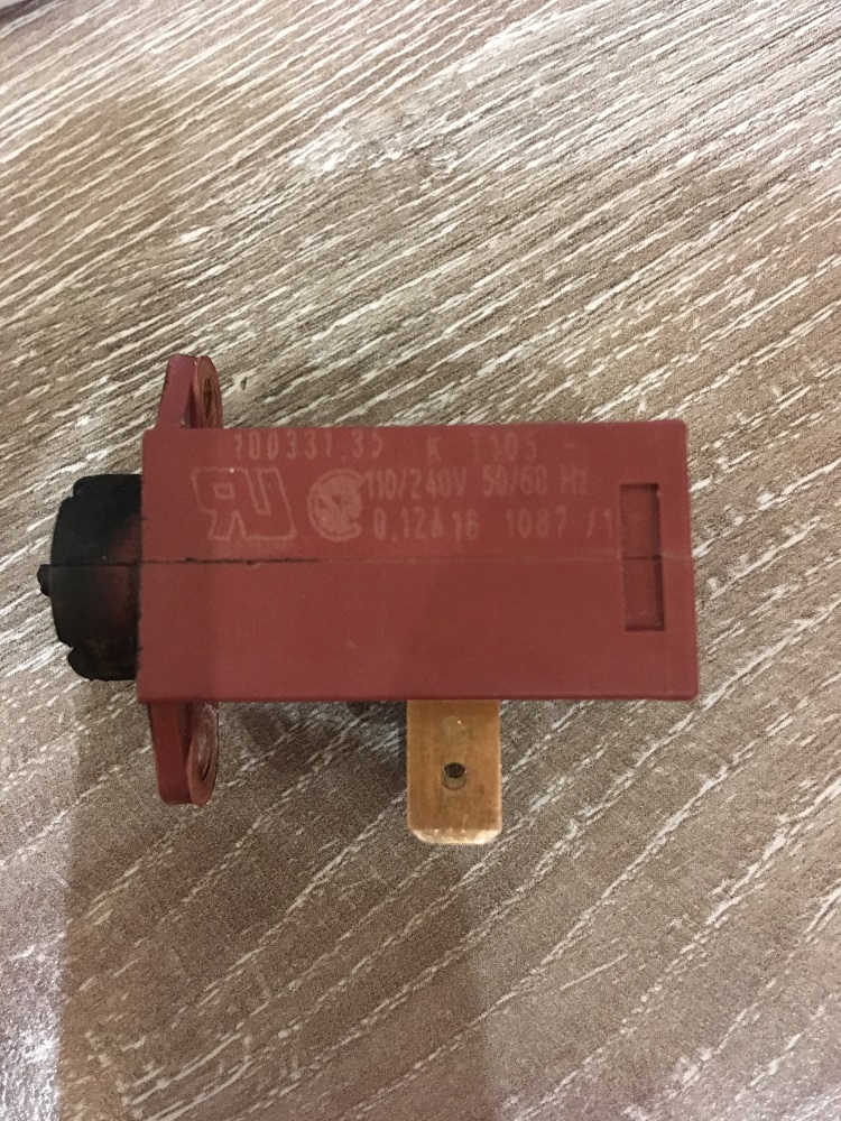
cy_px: 560
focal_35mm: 29
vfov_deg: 61.7
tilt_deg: -83.9
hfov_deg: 48.2
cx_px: 420
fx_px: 939
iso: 320
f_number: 2.2
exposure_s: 1/17
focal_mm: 4.15
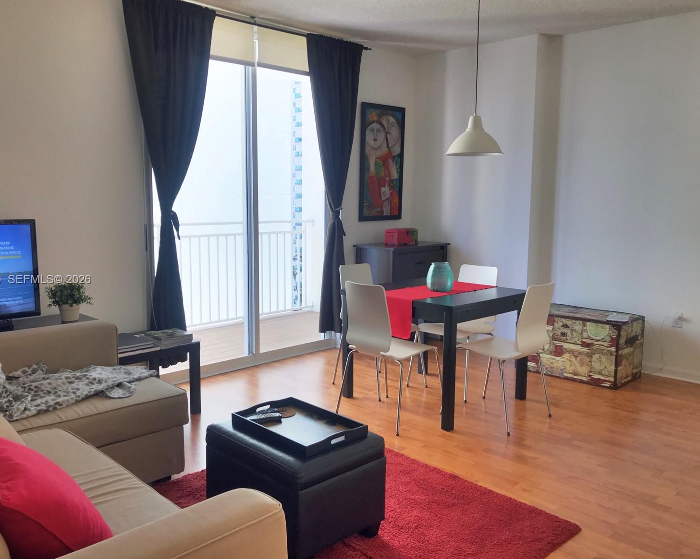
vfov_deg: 48.5
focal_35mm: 30
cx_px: 325
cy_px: 280
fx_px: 621
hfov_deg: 58.7
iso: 20
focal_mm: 3.99
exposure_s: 1/270
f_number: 1.8
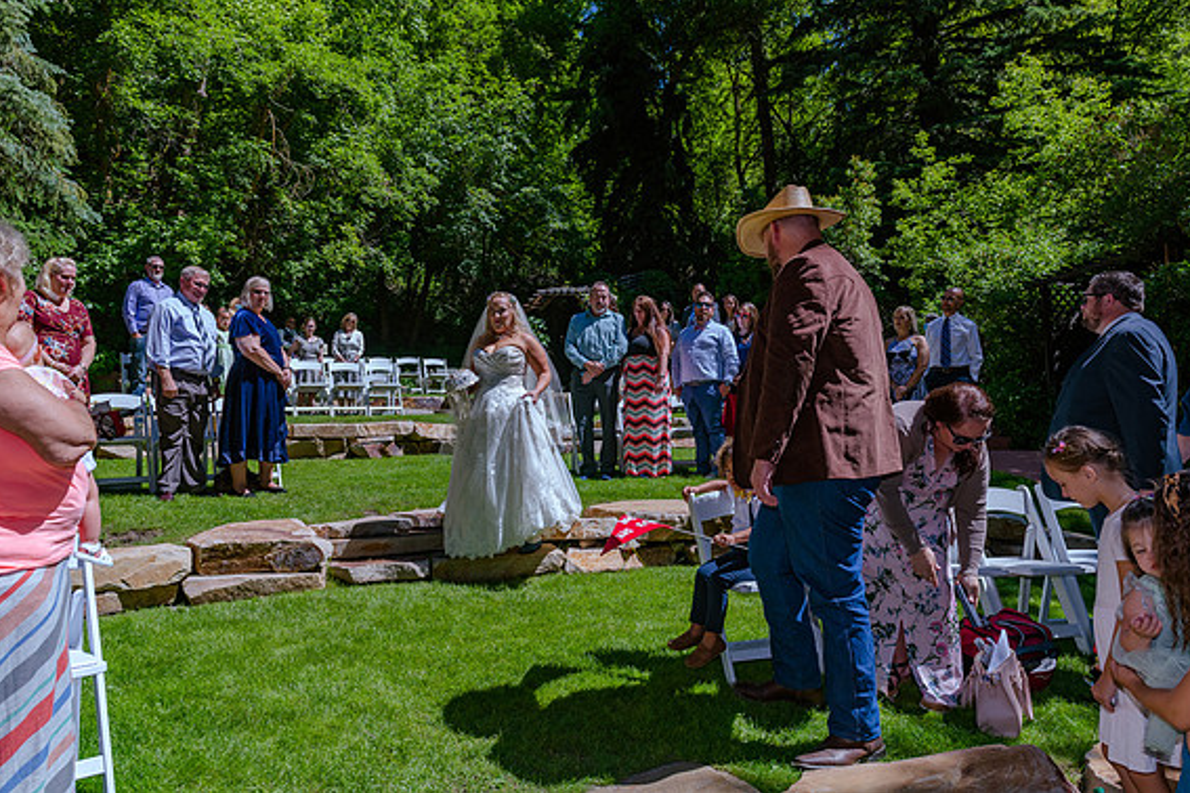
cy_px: 373
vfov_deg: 49.5
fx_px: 859
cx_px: 573
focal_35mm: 26
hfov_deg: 69.4
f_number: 6.3
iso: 160
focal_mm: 24
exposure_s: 1/500
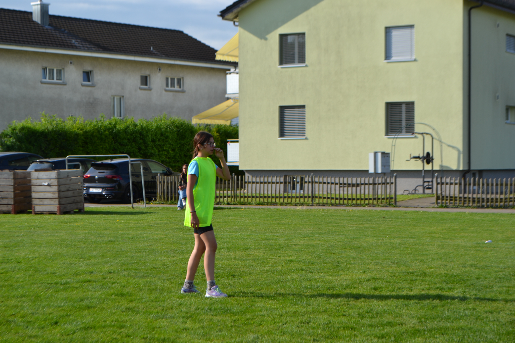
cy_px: 172
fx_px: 1180
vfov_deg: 16.6
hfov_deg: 24.6
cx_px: 258
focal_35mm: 82
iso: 100
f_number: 8
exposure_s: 1/250
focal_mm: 55
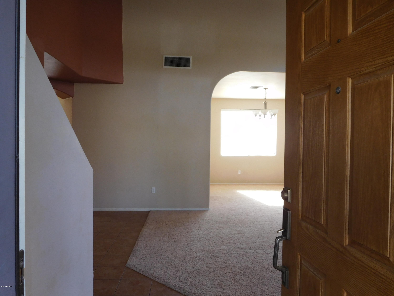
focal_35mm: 25
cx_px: 197
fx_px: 285
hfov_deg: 69.4
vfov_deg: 54.9
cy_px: 148
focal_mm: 4.5
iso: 125
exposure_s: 1/60
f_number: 3.4
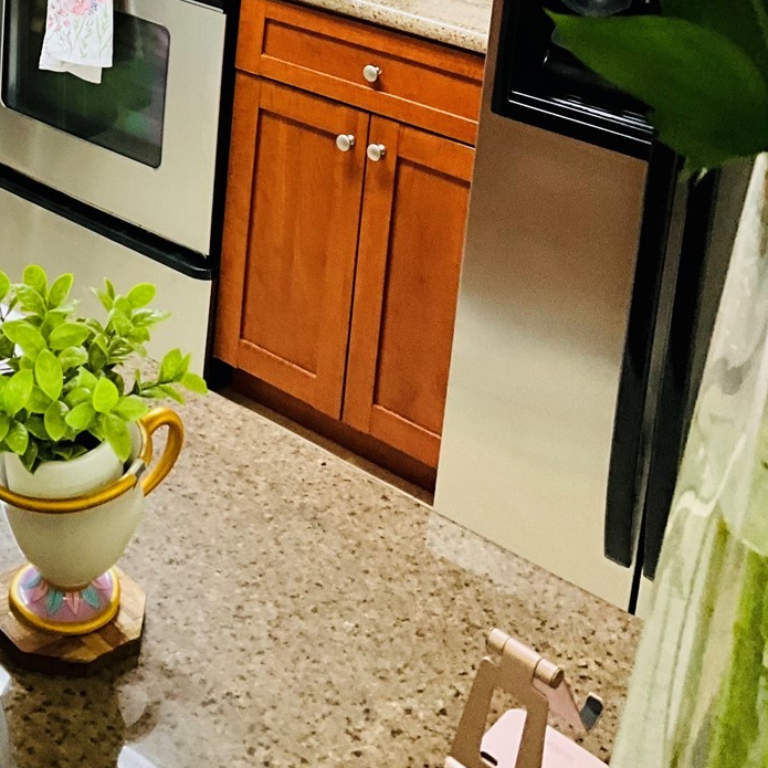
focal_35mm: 59
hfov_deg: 28.3
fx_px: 1481
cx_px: 119
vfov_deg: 26.6
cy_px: -91
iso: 160
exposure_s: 1/60
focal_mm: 3
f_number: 1.8
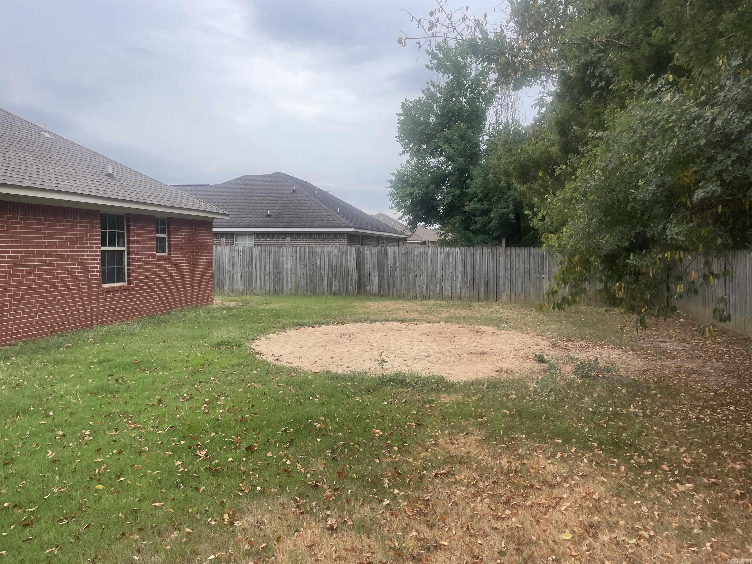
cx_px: 376
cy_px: 282
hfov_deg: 67.3
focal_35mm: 26
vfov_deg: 53.1
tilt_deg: -1.7
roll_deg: +0.2
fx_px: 565
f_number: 1.6
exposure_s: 1/1125
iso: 32
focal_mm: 4.2
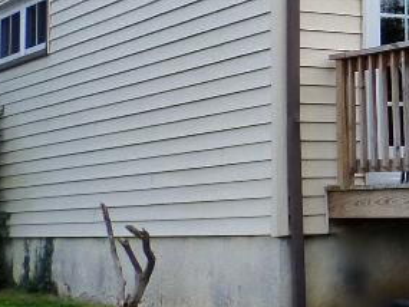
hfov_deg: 17.6
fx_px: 1194
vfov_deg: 14.6
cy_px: 50
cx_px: 598
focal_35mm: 101
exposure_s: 1/800
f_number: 2.8
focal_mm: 3.58
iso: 200
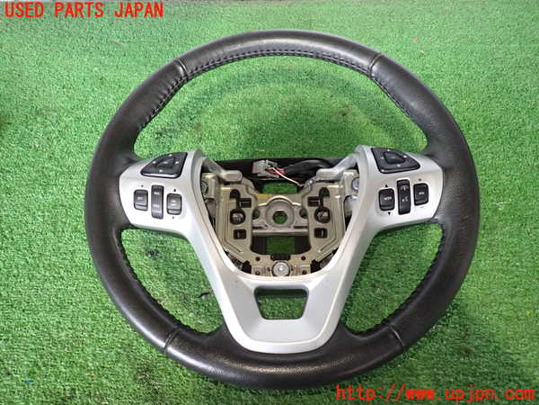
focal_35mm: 25
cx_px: 270
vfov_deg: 54.9
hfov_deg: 69.4
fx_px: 389
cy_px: 202
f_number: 2
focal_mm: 4.5
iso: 320
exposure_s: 1/30
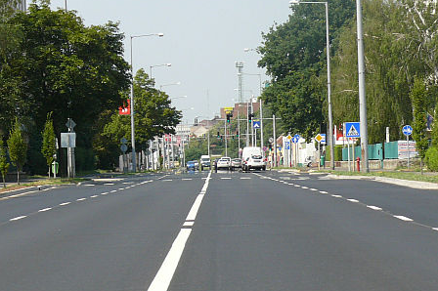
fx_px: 2200
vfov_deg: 7.6
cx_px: 219
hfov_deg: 11.4
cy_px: 158
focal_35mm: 181
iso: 100
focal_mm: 20.5
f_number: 5.6
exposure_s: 1/400
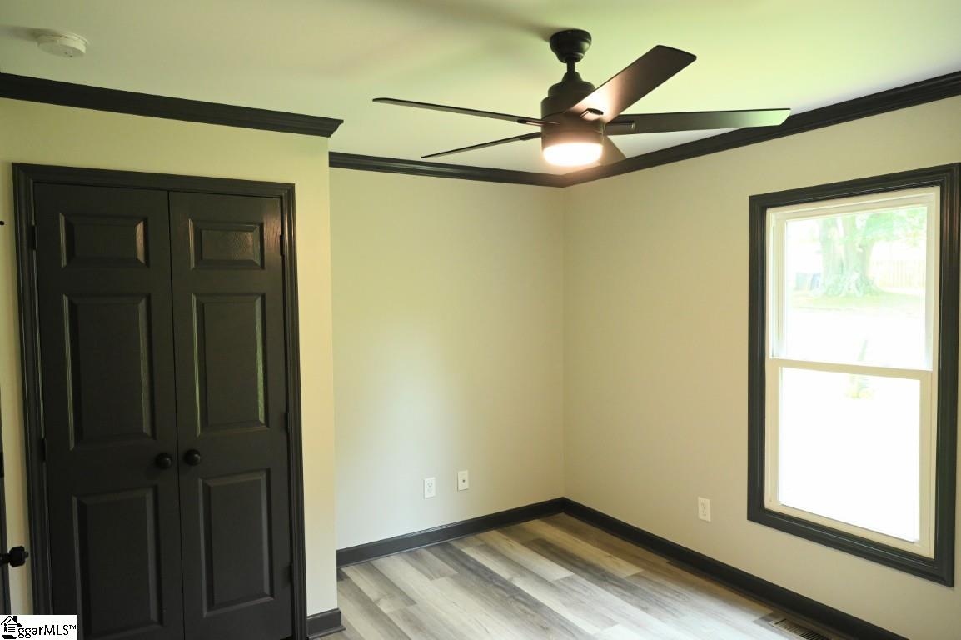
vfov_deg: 53.1
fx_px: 640
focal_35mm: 24
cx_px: 480
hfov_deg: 73.8
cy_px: 320
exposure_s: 1/125
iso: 3200
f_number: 5.6
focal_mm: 24
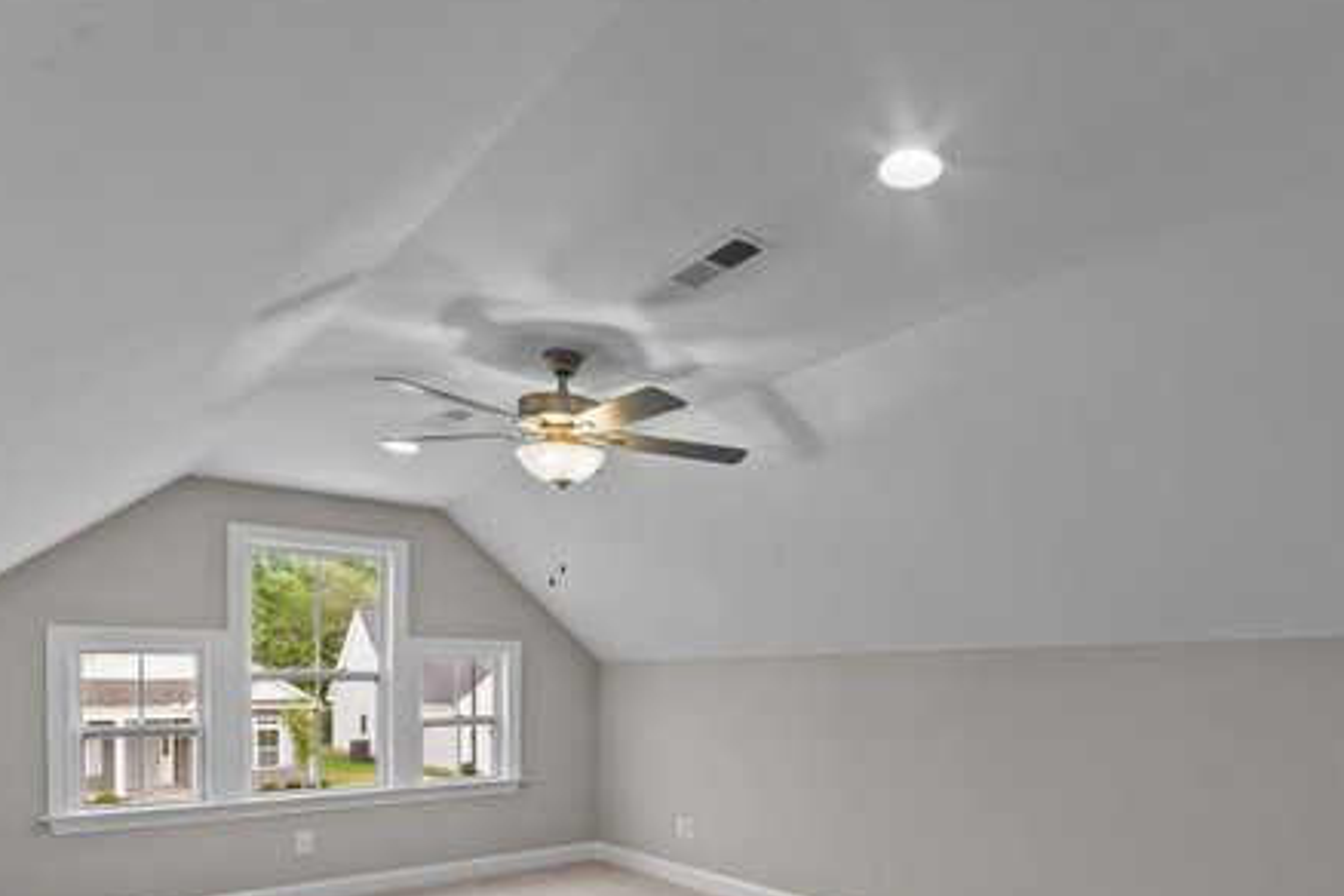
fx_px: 859
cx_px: 839
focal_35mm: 23
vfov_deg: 52.3
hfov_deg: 74.8
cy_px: 690
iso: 160
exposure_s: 1/10
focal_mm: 14
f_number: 8
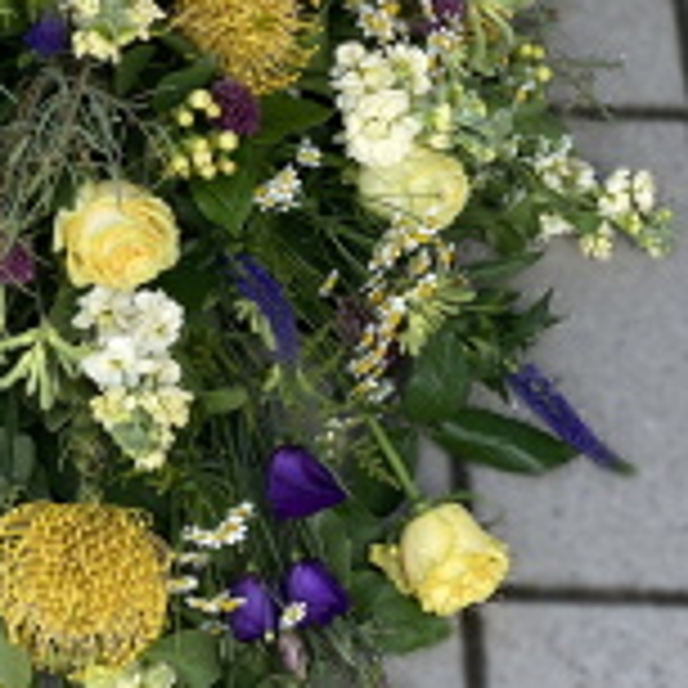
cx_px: 76
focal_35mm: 120
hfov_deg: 14.4
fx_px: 2698
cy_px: 67
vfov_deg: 14.4
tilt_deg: -54.5
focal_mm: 6
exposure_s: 1/400
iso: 20
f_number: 2
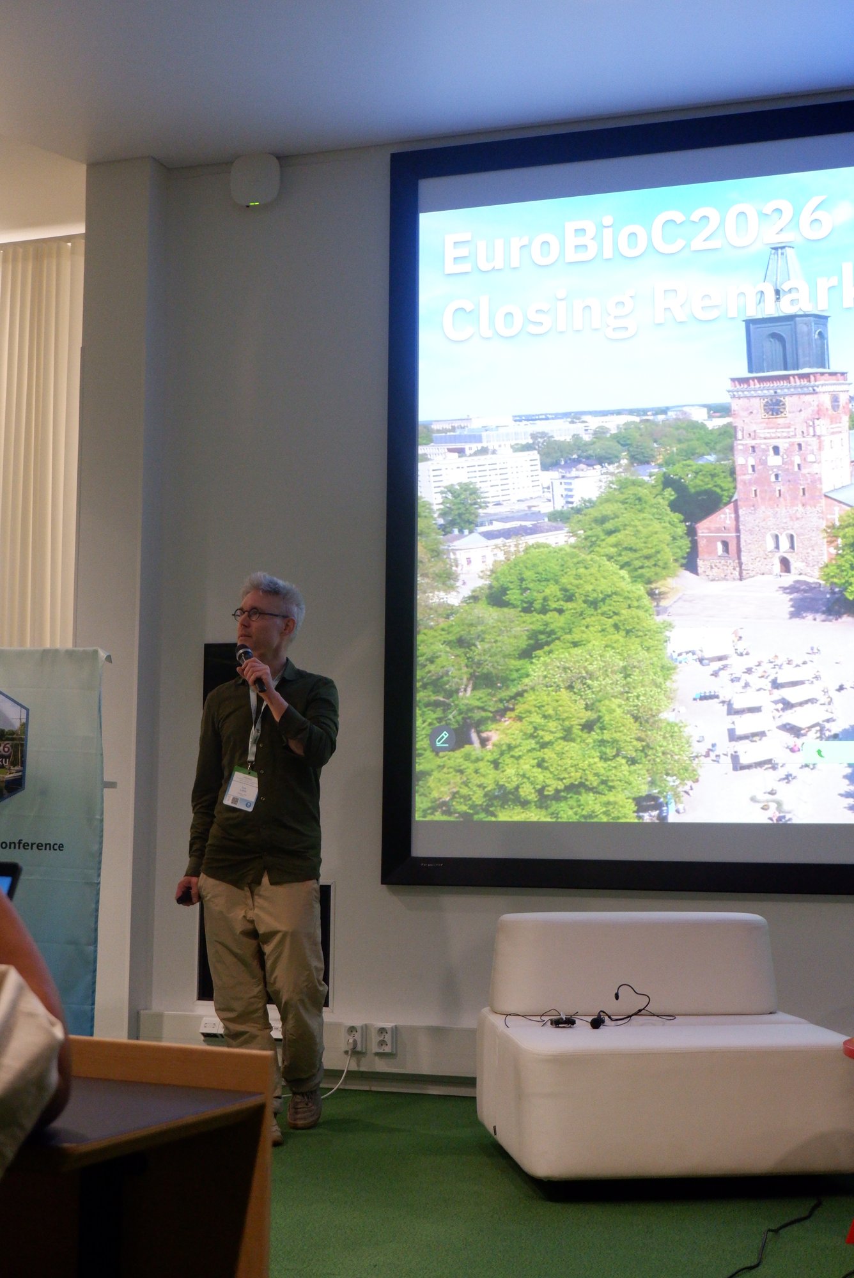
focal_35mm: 48
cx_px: 427
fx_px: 1706
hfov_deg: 28.1
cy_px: 639
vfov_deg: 41.1
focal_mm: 32.3
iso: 3200
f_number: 4.9
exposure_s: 1/100
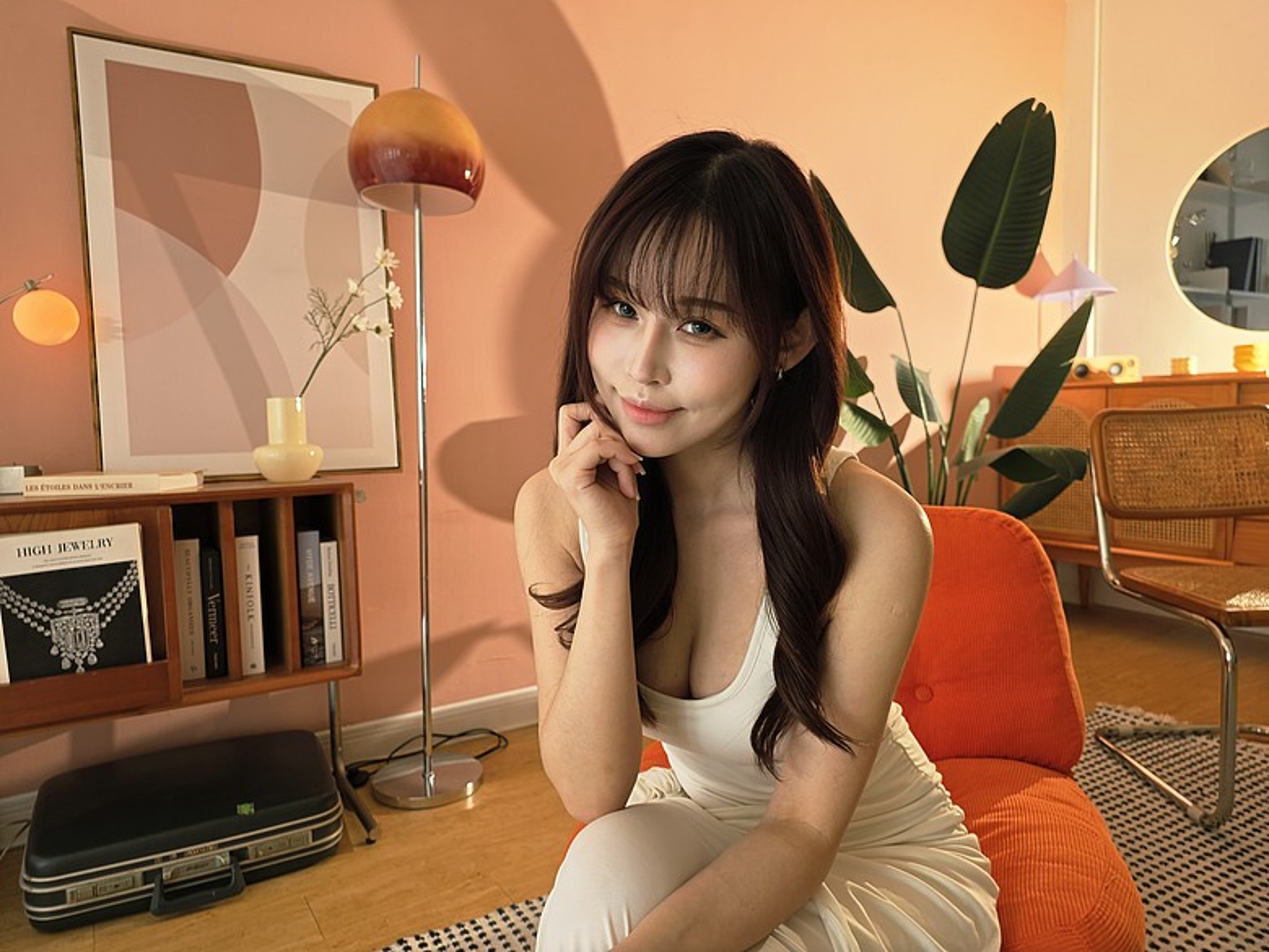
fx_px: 843
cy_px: 476
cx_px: 634
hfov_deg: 73.9
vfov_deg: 58.9
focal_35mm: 23
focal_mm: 6.25
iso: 50
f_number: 1.7
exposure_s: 1/65.3
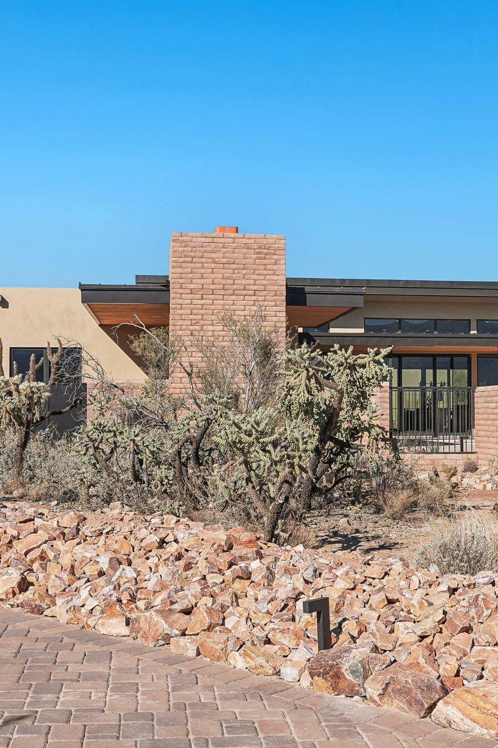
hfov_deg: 29.1
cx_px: 321
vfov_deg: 42.8
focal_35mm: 46
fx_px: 955
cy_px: 369
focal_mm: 20
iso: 100
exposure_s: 1/500
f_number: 8
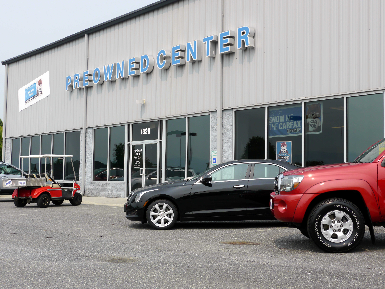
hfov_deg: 38.2
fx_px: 556
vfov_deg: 29.1
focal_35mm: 50
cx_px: 192
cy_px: 144
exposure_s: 1/320
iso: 160
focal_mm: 25
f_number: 8
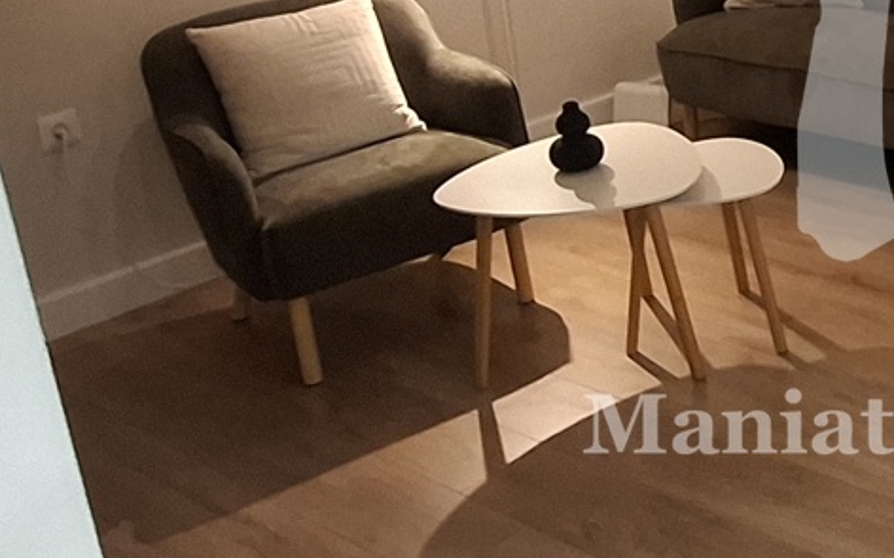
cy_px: 15
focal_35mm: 56
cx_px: 1055
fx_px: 1364
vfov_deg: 22.4
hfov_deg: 31.0
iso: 200
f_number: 2.2
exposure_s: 1/25
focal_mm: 1.74
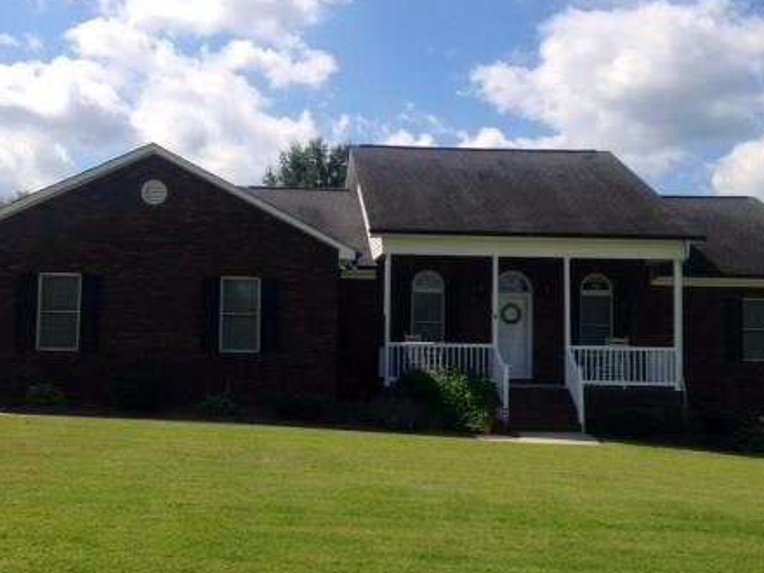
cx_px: 359
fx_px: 1059
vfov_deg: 30.3
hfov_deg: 39.6
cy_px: 280
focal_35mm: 48
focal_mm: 4.12
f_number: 2.4
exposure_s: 1/2088
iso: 50
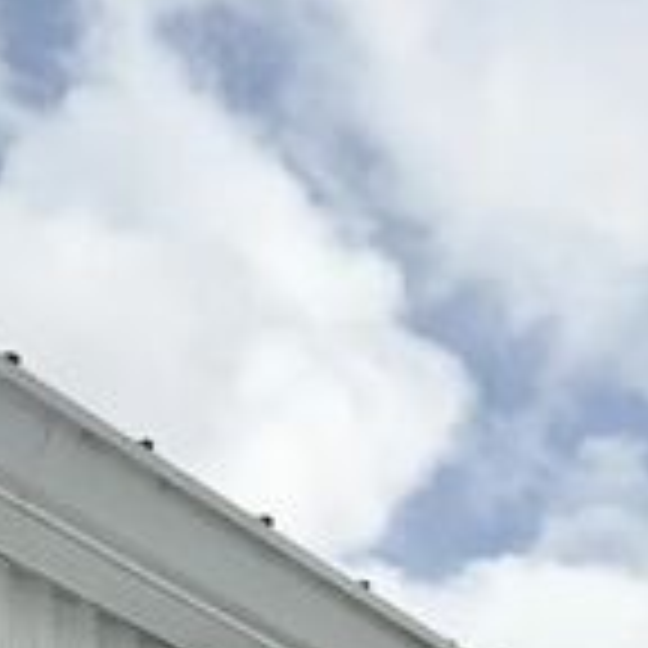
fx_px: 2880
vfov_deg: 10.9
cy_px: 1550
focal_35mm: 136
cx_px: 1197
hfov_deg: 11.8
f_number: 1.6
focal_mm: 5.96
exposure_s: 1/7813
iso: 50
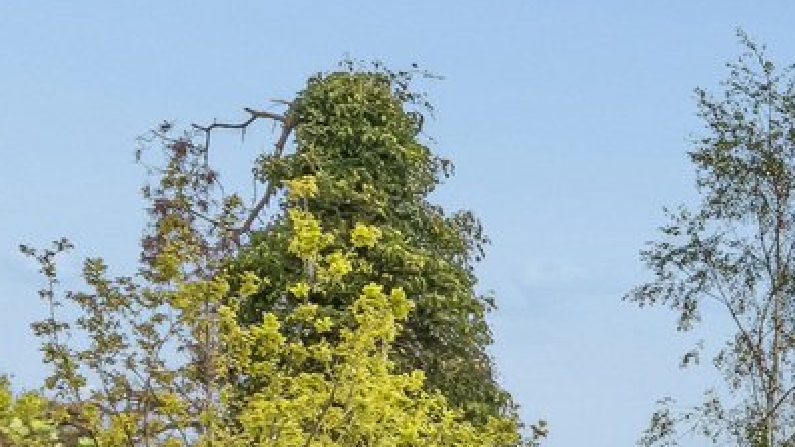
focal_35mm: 174
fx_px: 3667
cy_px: 744
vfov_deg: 6.8
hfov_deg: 9.0
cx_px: 2659
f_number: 5.6
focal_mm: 22
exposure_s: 1/800
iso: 250
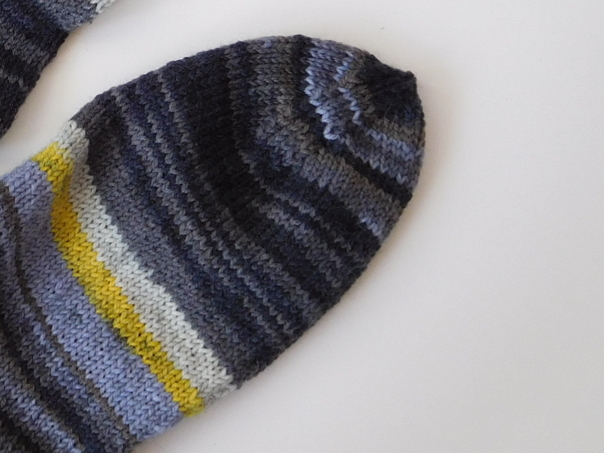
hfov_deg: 29.1
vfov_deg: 23.8
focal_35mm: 60
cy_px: 56
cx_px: -63
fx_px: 1047
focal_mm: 4.5
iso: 180
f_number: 3.4
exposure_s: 1/30
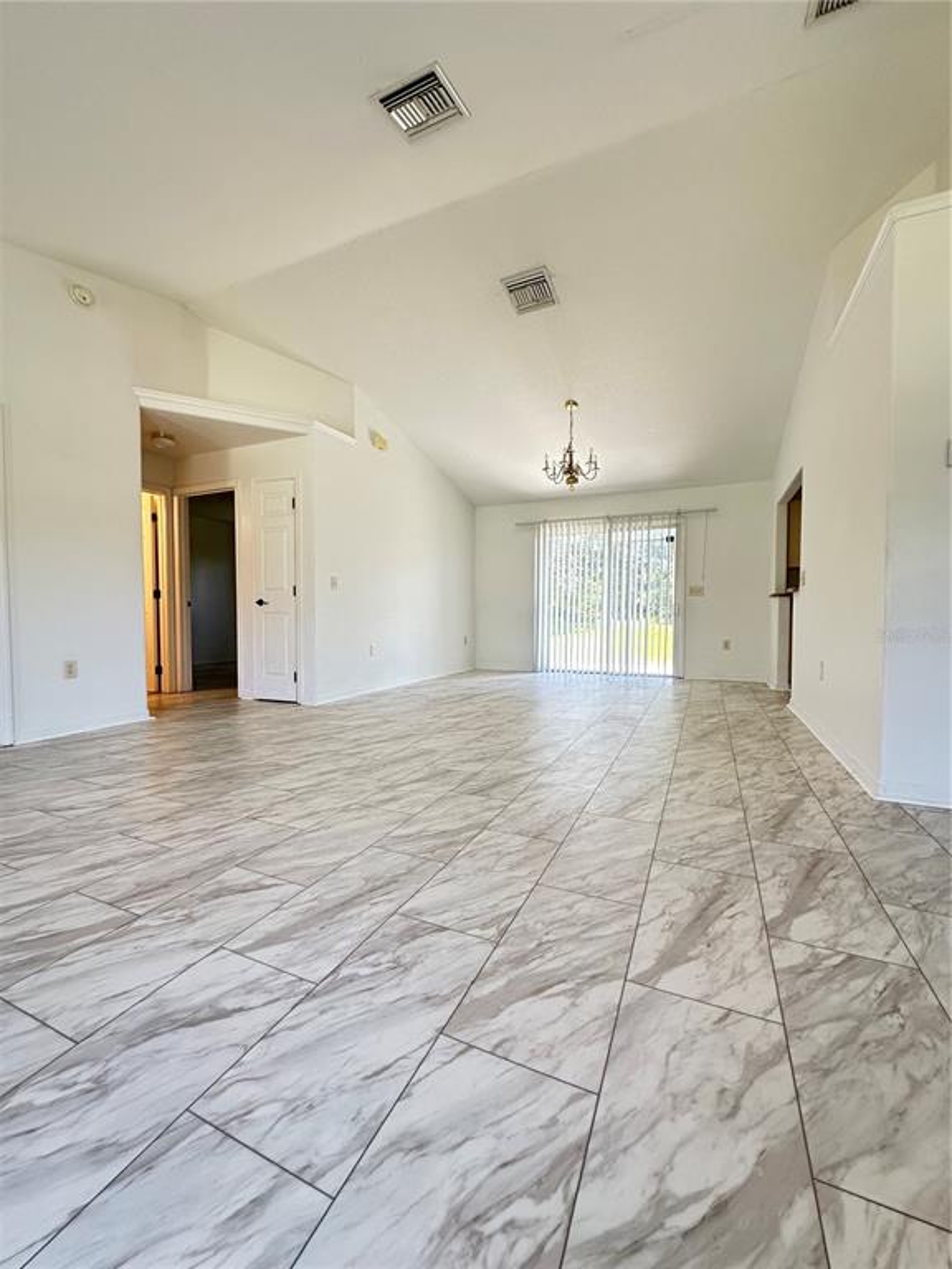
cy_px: 634
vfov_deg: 102.1
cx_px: 476
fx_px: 513
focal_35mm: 14
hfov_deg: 85.7
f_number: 2.2
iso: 200
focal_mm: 2.22
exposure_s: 1/120
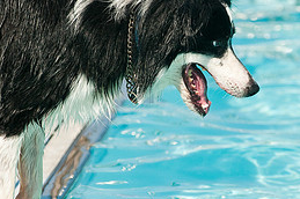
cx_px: 213
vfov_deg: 2.0
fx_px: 5585
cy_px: 84
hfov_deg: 3.1
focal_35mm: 671
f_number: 5.6
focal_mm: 200
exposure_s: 1/1000
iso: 200
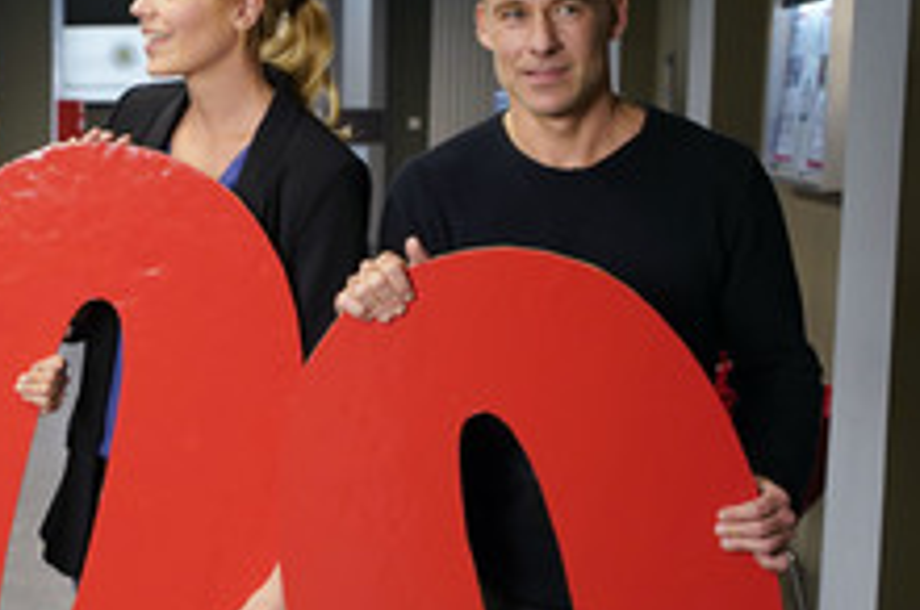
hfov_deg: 23.8
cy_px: 376
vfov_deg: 16.6
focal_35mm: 82
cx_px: 10
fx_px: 2092
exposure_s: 1/60
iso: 1600
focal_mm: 40
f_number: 4
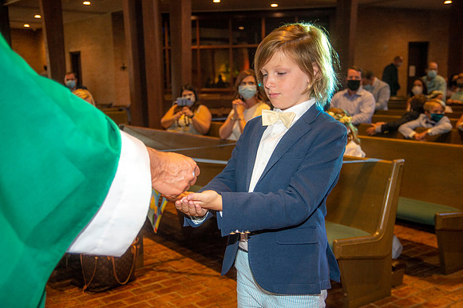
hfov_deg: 43.6
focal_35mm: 45
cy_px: 154
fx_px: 578
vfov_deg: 29.8
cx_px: 232
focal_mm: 45
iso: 1600
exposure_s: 1/200
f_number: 5
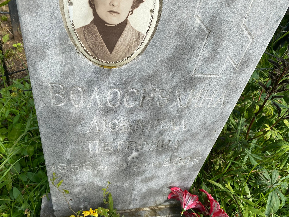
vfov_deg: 53.1
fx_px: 217
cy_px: 108
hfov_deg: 67.3
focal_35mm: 26
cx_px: 144
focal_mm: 4.25
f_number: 1.8
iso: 32
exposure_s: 1/1678
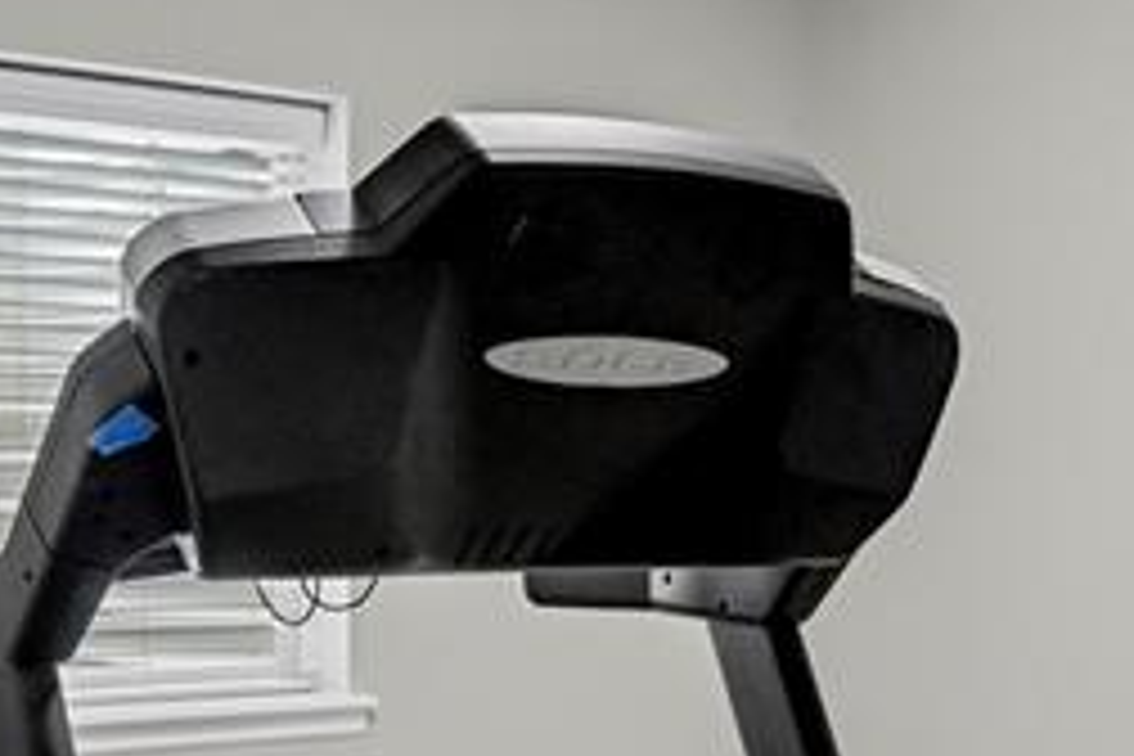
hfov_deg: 29.2
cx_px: 670
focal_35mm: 69
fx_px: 2173
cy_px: 536
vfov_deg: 19.6
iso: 11400
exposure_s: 1/20
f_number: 8
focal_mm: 17
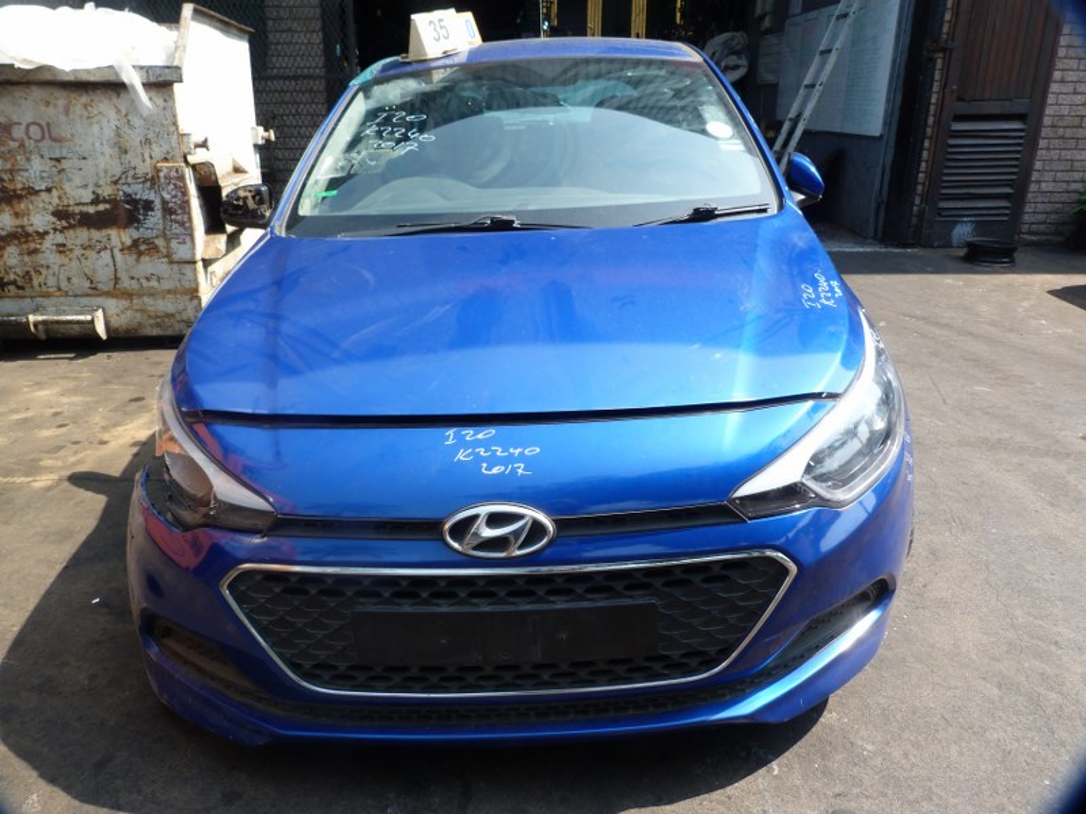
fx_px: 784
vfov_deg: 54.9
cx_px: 543
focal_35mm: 25
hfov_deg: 69.4
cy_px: 407
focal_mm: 4.5
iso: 80
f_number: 4
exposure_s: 1/160
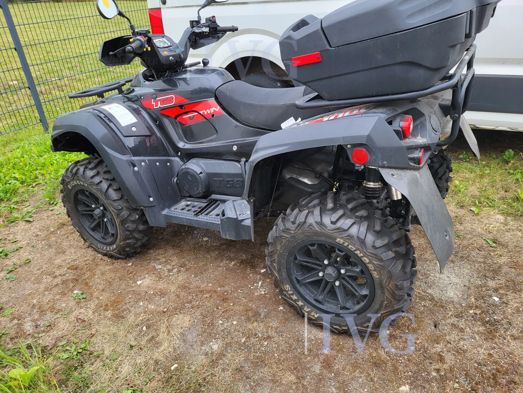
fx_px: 393
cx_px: 262
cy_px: 196
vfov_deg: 53.1
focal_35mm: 26
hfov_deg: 67.3
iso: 40
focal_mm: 5.4
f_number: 1.8
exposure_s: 1/151
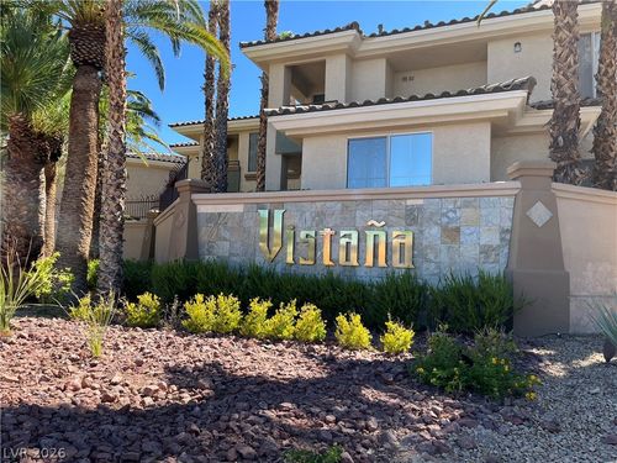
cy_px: 232
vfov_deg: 53.1
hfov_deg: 67.3
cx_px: 308
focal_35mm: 26
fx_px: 463
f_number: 1.6
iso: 50
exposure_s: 1/1117
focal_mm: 5.1
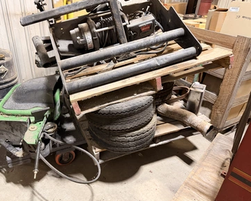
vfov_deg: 54.9
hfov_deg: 65.9
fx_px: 193
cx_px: 116
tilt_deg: -26.4
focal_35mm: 26
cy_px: 98
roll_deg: -3.6
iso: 500
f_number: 1.78
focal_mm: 6.76
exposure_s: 1/60
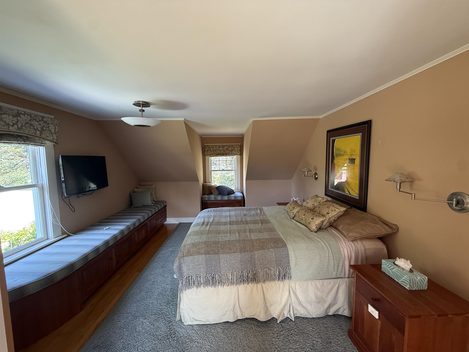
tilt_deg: -4.3
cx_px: 234
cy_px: 176
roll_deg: +1.1
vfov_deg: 85.7
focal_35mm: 14
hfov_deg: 102.1
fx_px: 190
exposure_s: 1/79
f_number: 2.2
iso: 320
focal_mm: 2.22
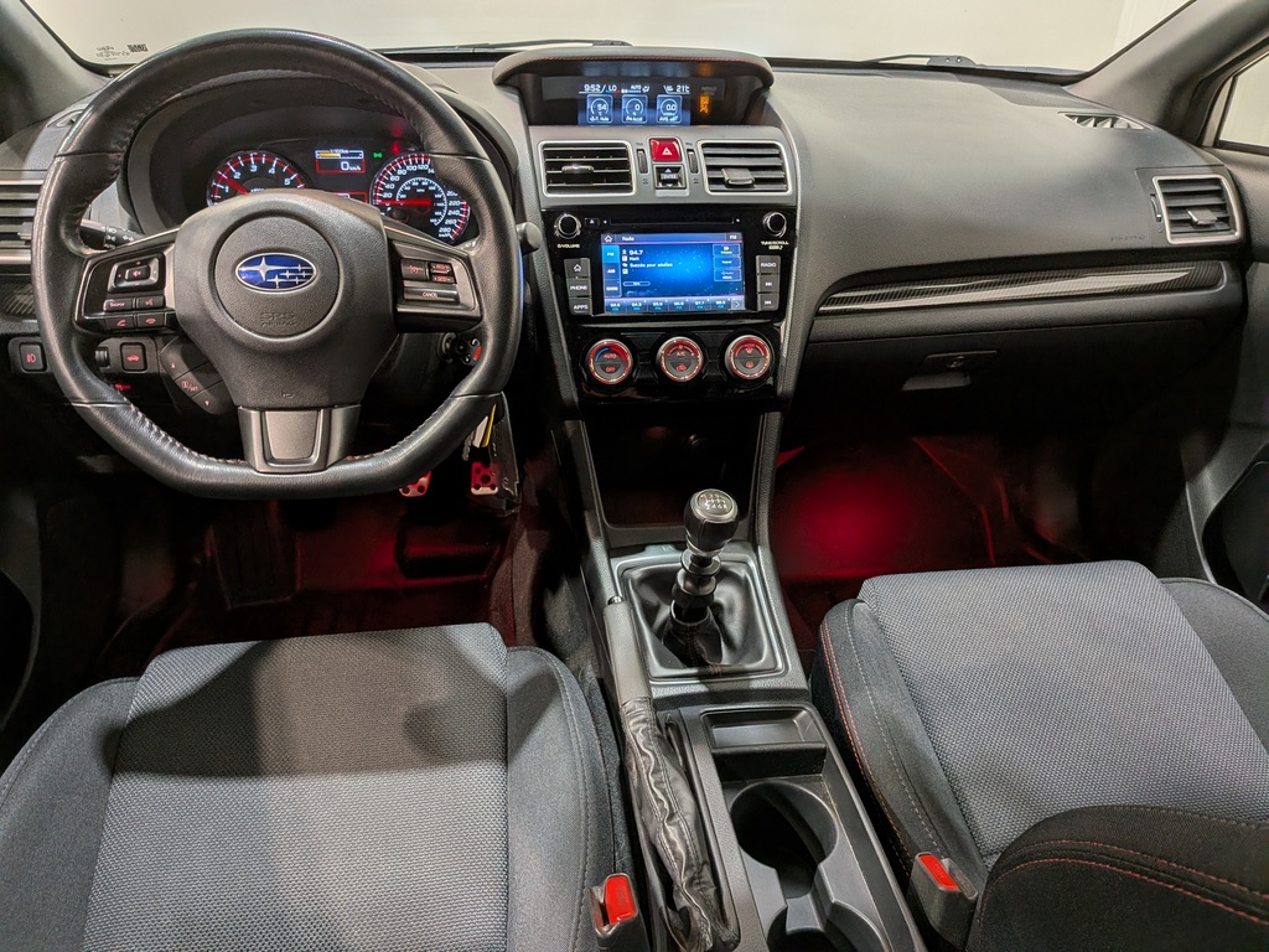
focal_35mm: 24
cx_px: 634
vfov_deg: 56.8
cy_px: 476
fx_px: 880
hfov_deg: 71.6
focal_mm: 4.53
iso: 29
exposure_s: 1/122
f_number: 1.7
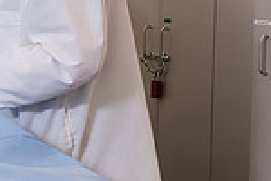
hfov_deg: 10.4
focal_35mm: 193
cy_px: 5
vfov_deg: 7.1
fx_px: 1453
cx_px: -81
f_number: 4.5
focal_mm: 50
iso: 400
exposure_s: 1/200
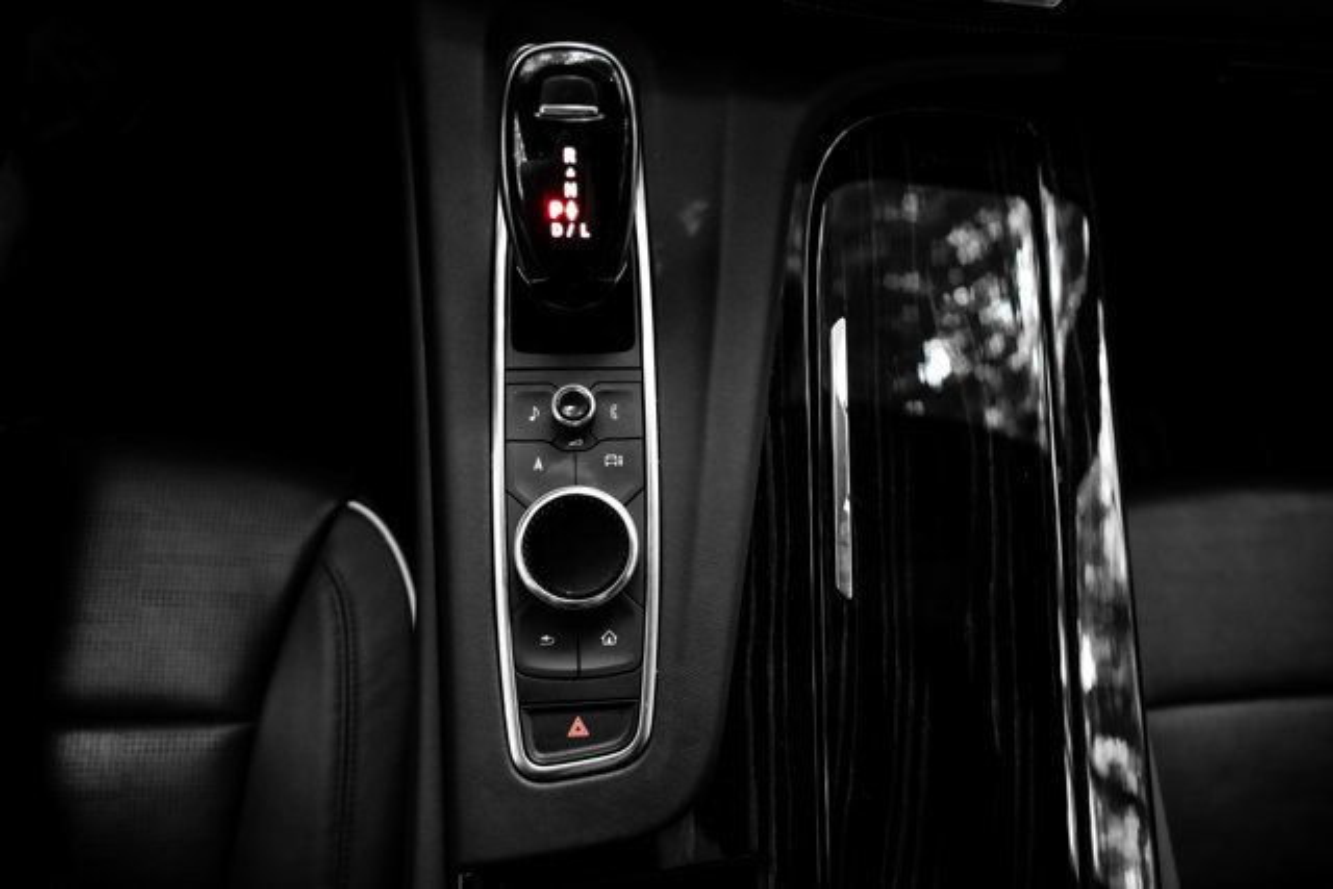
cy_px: 444
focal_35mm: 24
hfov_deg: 73.7
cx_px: 666
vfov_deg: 53.2
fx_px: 889
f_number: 2.8
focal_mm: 24
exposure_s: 1/160
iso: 1600
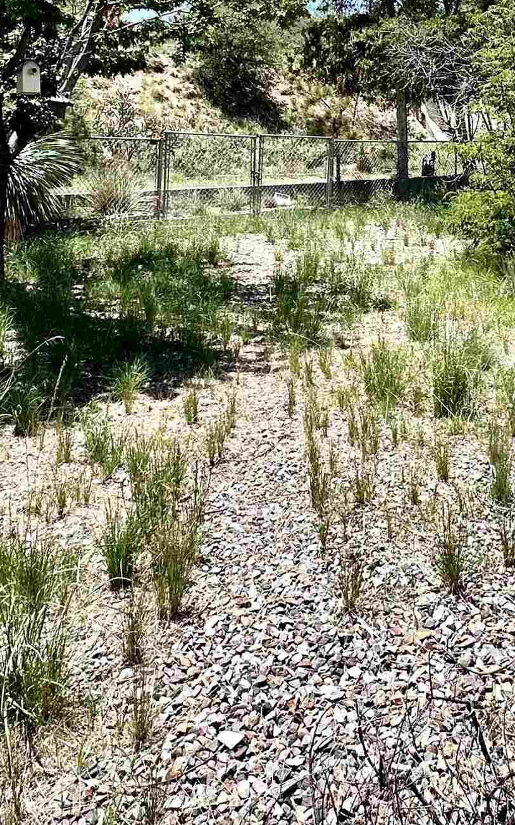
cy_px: 118
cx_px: 456
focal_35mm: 35
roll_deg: -0.9
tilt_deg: +2.2
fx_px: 786
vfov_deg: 50.5
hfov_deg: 34.4
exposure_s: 1/1221
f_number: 2.2
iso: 50
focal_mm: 2.22
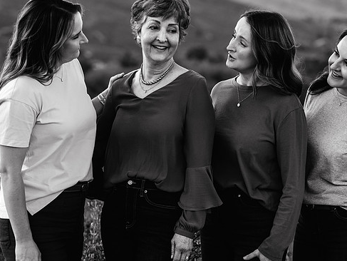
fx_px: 1615
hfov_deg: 12.3
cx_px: 199
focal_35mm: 161
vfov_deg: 9.2
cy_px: 116
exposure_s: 1/160
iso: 500
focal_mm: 125
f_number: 4.5
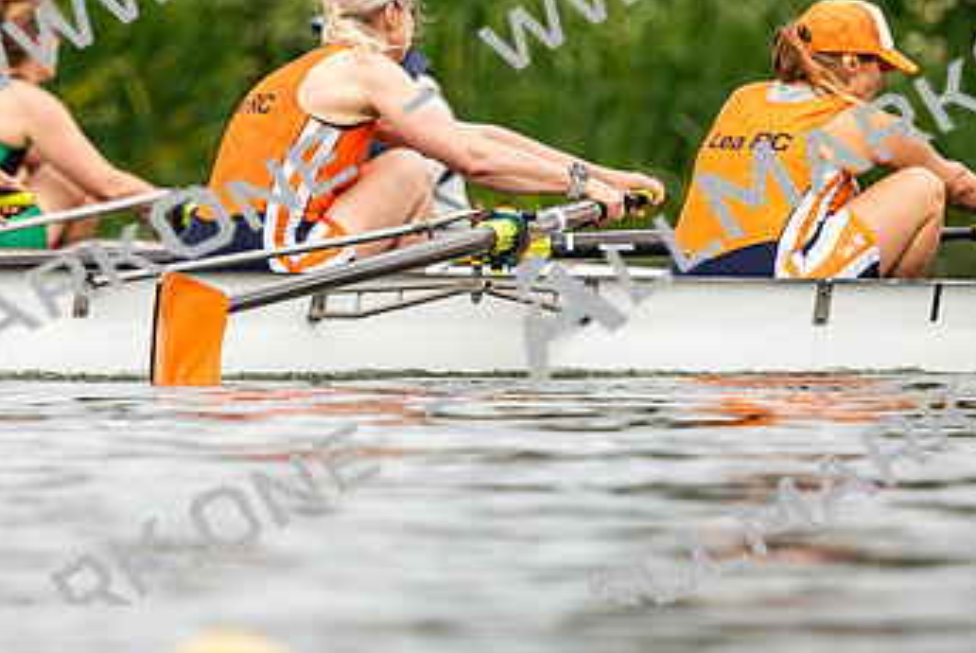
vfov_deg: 1.0
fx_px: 35924
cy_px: 118
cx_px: 272
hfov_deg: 1.6
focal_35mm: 1324
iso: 320
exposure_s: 1/2000
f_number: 6.3
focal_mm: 524
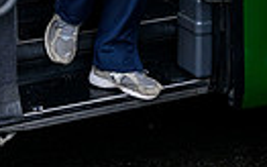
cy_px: -230
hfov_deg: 17.2
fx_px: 881
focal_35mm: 121
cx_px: 159
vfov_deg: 9.6
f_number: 3.5
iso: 3200
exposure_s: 1/800
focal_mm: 34.5
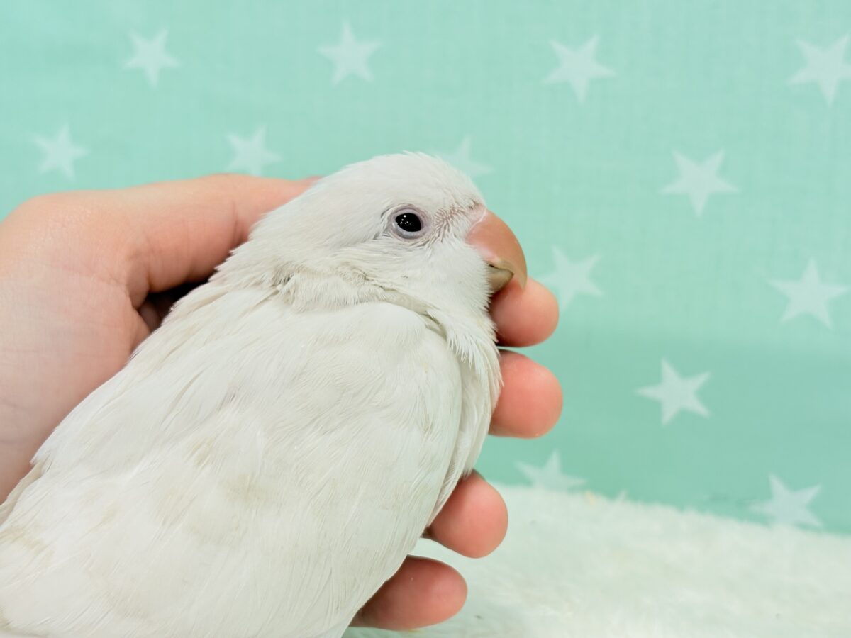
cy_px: 319
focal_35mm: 52
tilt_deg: -10.1
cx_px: 426
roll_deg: -1.6
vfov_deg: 28.0
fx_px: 1278
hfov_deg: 36.8
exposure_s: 1/100
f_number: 1.6
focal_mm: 5.96
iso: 80
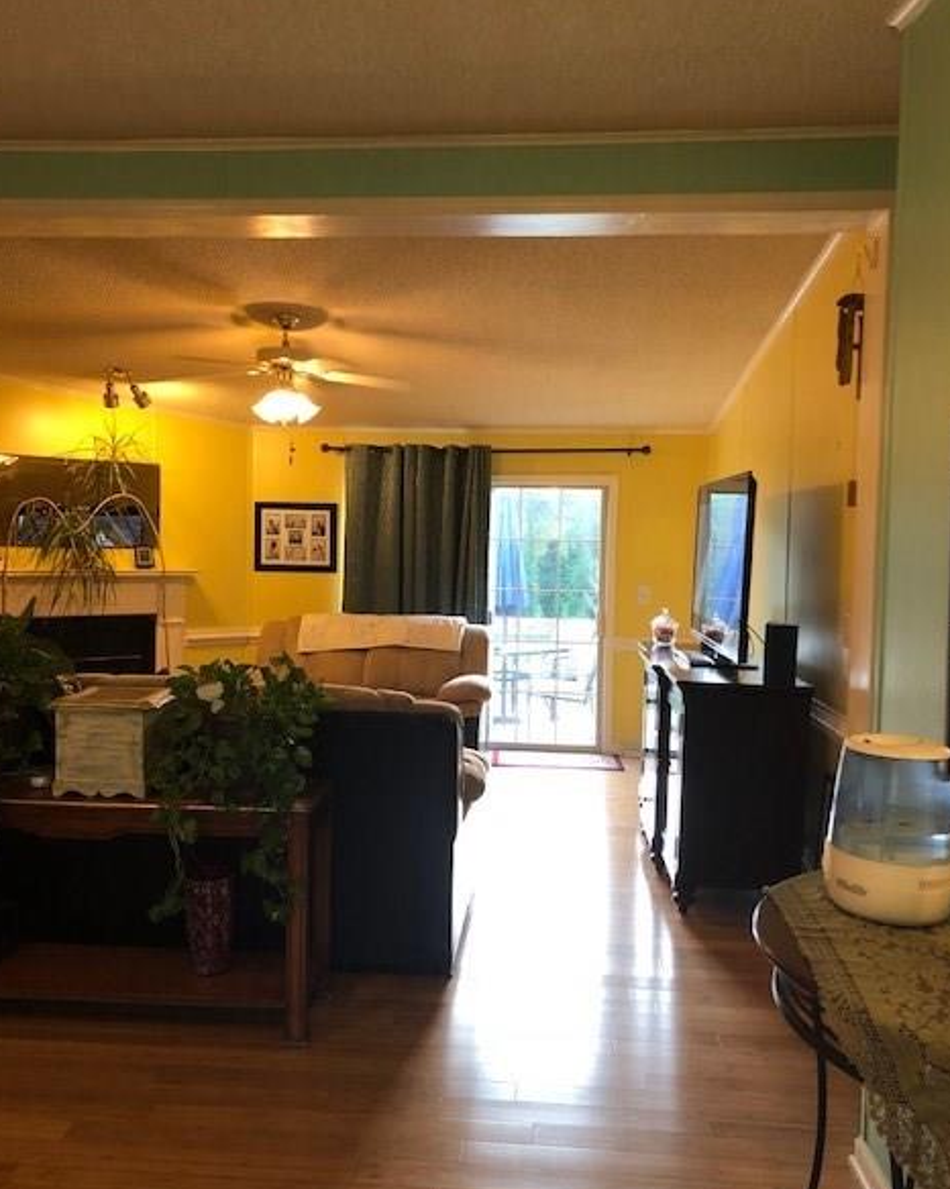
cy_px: 600
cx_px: 475
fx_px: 1055
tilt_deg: -1.0
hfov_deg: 48.5
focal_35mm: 30
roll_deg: -0.6
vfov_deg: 58.8
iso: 40
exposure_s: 1/15
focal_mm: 4
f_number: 1.8
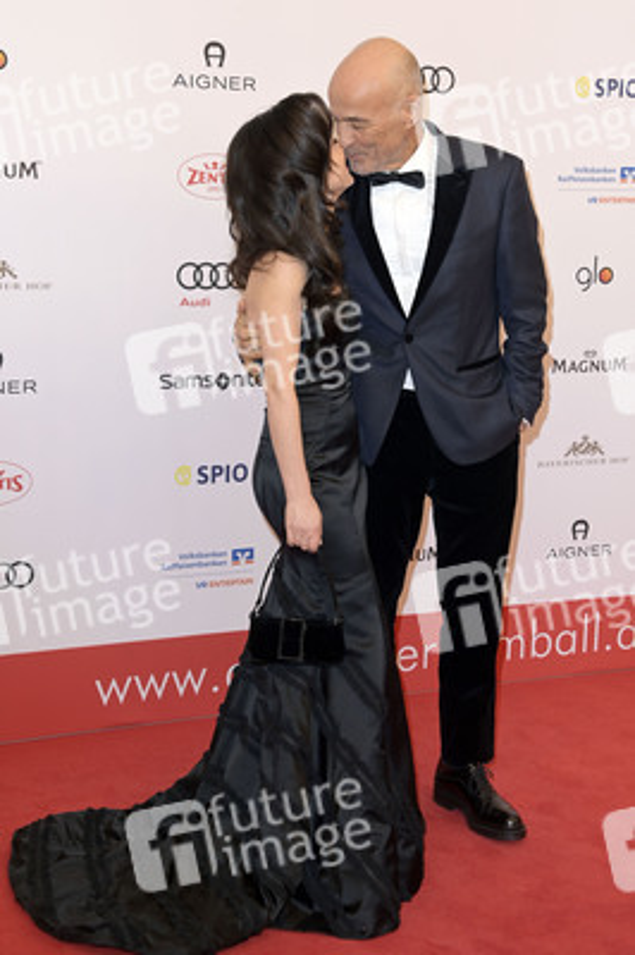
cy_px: 478
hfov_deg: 24.6
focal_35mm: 55
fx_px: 1458
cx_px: 318
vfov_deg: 36.3
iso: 400
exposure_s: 1/250
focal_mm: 55
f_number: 6.3
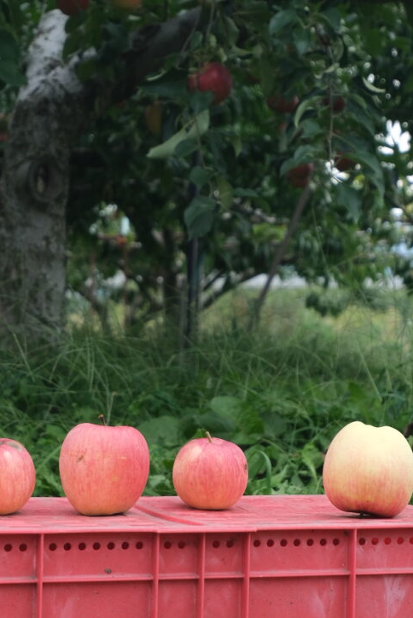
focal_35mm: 96
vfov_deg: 21.2
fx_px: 1650
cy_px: 300
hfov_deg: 14.3
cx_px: 185
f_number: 5.6
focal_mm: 45
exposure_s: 1/180
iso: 160
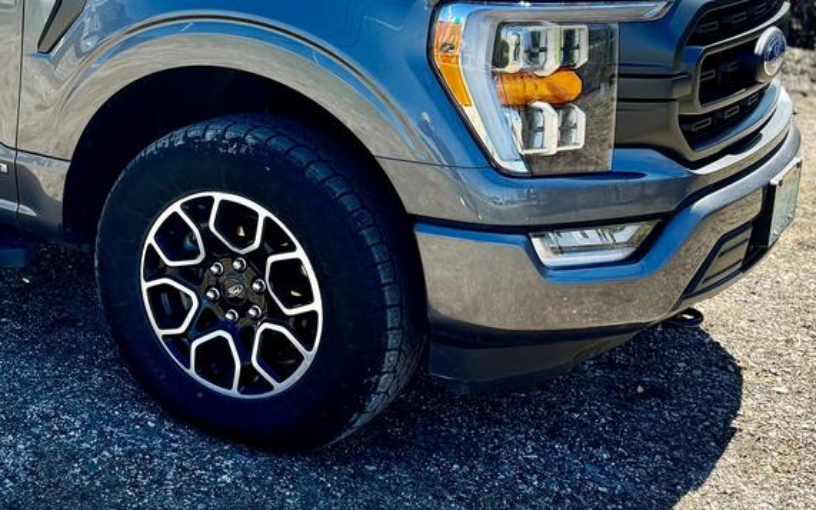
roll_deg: +0.8
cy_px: 69
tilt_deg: -11.4
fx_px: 1268
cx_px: 44
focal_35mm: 57
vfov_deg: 22.3
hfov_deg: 33.3
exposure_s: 1/1678
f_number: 1.78
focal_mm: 6.76
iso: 80
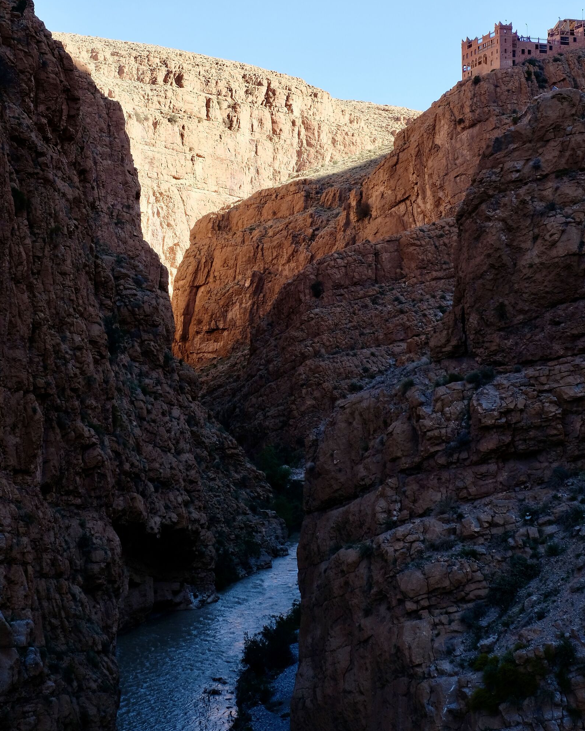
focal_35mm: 58
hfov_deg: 26.2
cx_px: 295
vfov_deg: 32.5
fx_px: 1256
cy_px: 362
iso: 400
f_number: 9
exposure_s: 1/125
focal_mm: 34.2
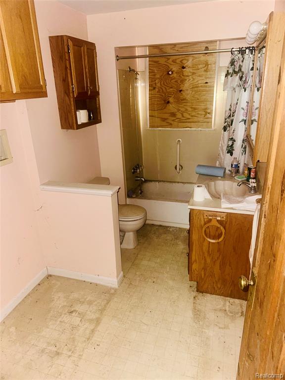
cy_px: 190
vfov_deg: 71.6
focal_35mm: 24
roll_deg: +3.1
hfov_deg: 56.8
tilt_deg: -20.0
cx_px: 142
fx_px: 263
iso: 200
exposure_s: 1/4
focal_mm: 6.86
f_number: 1.78
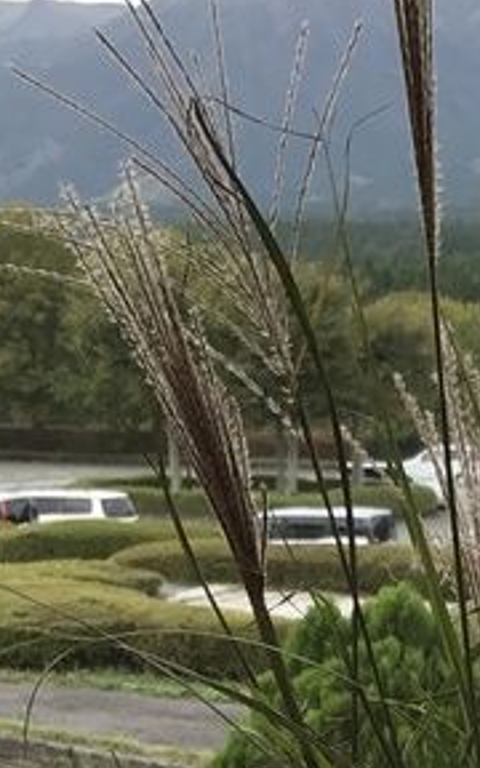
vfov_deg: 17.6
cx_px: 543
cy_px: 964
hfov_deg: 11.5
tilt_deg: -14.8
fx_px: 2344
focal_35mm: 112
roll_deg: -1.4
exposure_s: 1/348
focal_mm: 3.99
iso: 20
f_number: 1.8
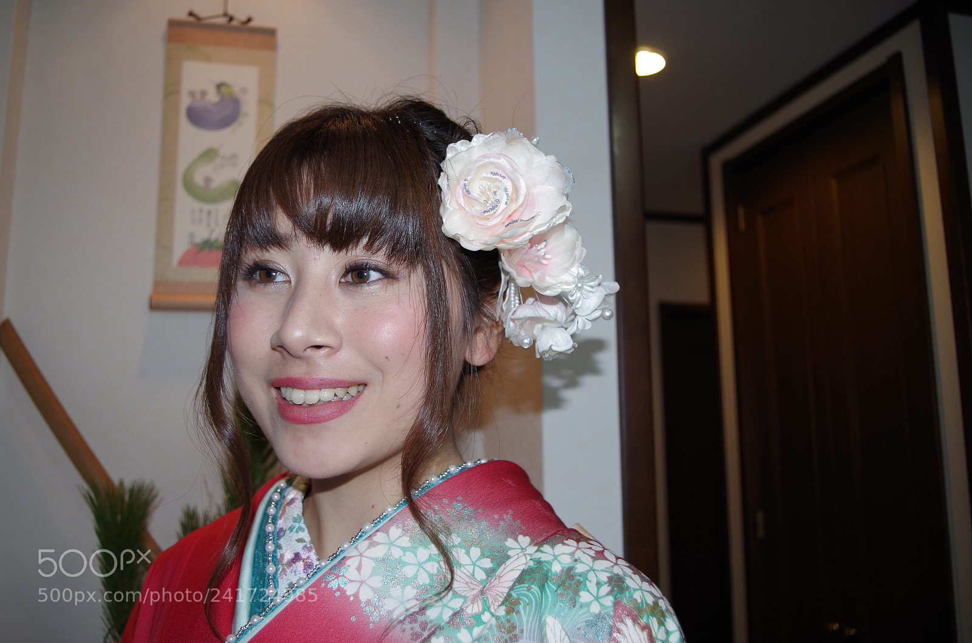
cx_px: 486
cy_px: 322
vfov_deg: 43.4
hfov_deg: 62.0
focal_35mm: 30
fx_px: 808
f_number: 4
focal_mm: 20
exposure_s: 1/20
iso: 100
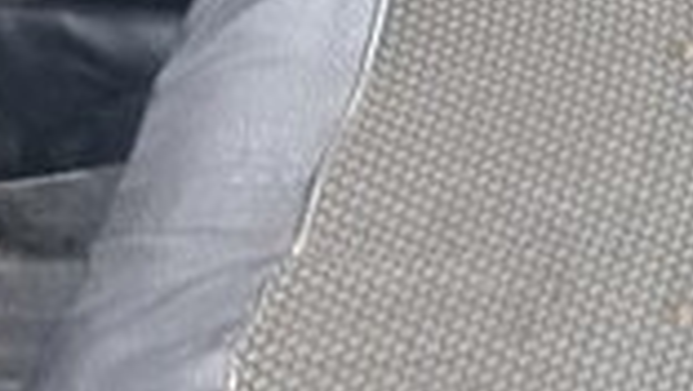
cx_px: 764
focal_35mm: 143
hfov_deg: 14.7
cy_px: -495
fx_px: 2630
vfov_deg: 8.0
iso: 64
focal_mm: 3.3
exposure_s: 1/33
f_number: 2.2
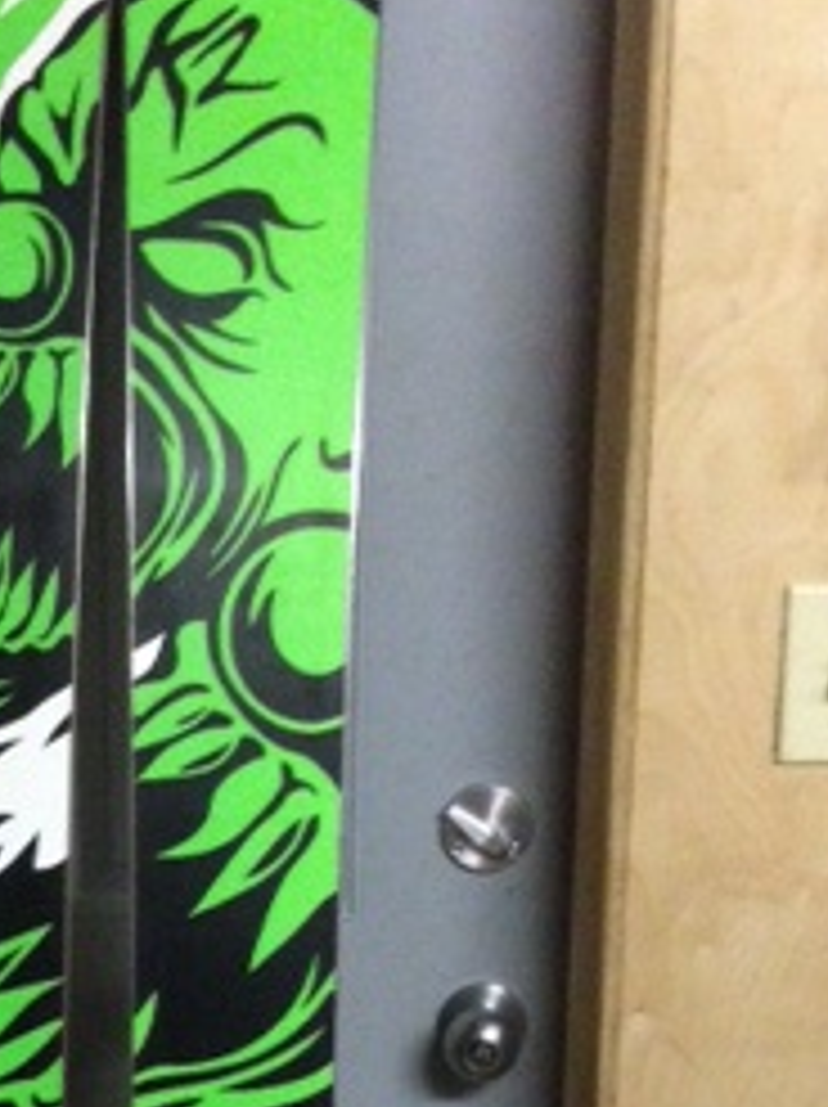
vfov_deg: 22.0
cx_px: -36
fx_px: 2748
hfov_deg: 16.7
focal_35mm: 86
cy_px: 1076
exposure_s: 1/15
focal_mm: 4.12
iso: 500
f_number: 2.4
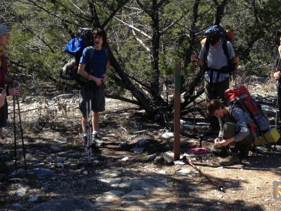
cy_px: 104
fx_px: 519
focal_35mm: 64
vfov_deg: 22.9
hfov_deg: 30.2
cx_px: 171
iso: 50
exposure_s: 1/521
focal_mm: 4.28
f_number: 2.4
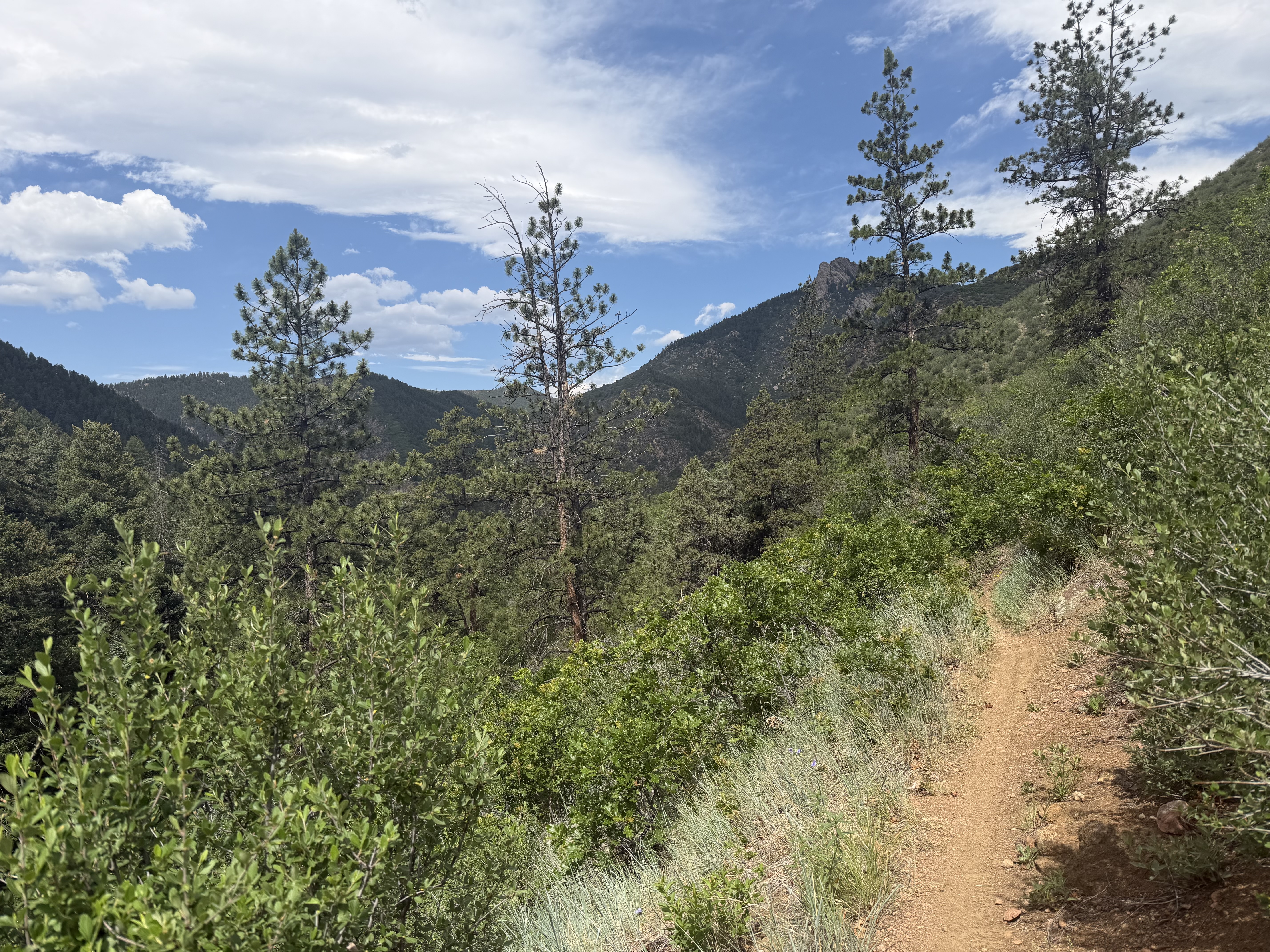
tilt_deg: -0.5
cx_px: 635
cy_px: 476
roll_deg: +2.1
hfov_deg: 71.6
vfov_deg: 56.8
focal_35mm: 24
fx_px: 881
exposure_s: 1/5319
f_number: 1.78
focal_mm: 6.76
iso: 80
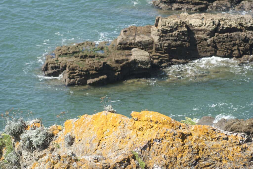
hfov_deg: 10.1
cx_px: 126
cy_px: 84
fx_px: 1425
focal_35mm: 202
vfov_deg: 6.8
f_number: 5.6
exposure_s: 1/250
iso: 100
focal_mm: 135
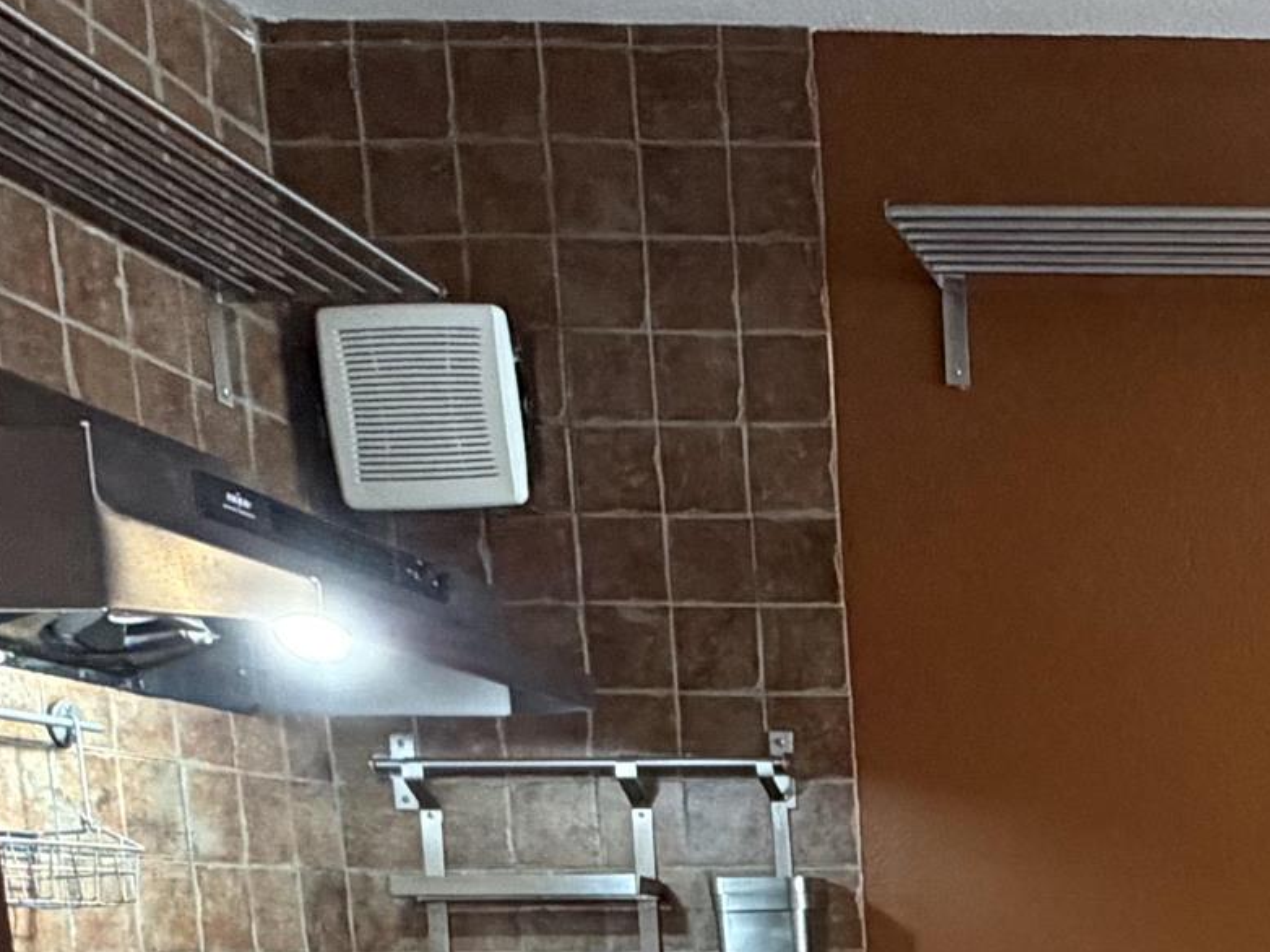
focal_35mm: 55
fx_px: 2017
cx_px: 1522
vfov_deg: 23.3
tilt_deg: -9.1
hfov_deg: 29.9
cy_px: 1267
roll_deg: +0.2
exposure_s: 1/60
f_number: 2.2
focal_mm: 2.22
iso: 500
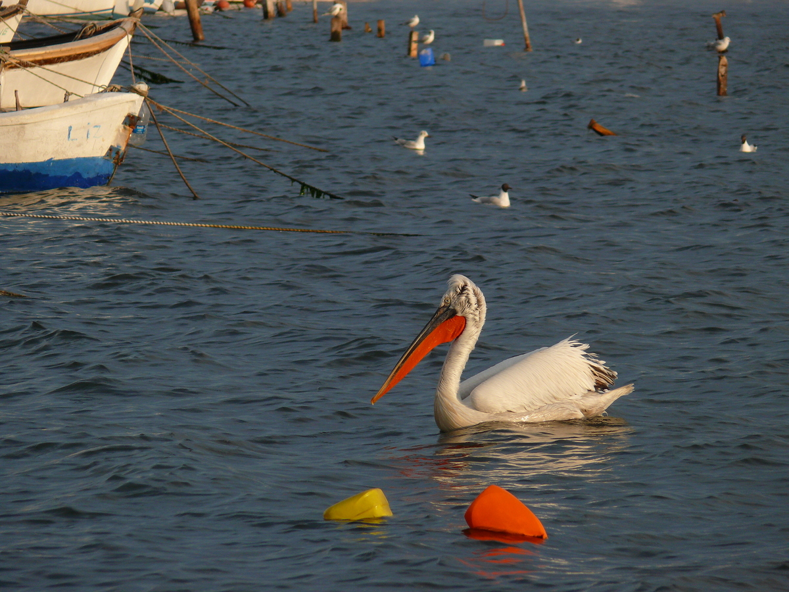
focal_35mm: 420
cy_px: 296
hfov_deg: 4.7
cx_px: 394
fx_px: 9573
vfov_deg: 3.5
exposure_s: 1/640
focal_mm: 88.8
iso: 100
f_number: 4.5
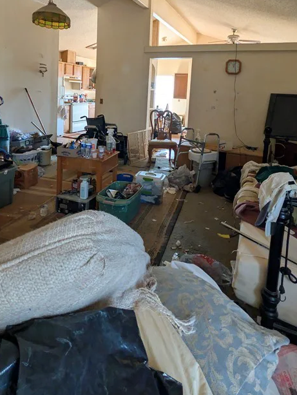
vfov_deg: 77.4
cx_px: 152
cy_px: 114
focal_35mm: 20
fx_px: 228
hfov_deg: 66.1
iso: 324
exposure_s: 1/164
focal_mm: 2.02
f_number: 1.7
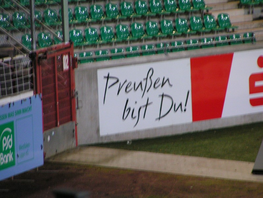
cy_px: 99
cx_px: 132
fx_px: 2887
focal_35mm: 380
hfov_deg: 5.2
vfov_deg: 3.9
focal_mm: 58
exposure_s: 1/25
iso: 200
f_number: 3.5
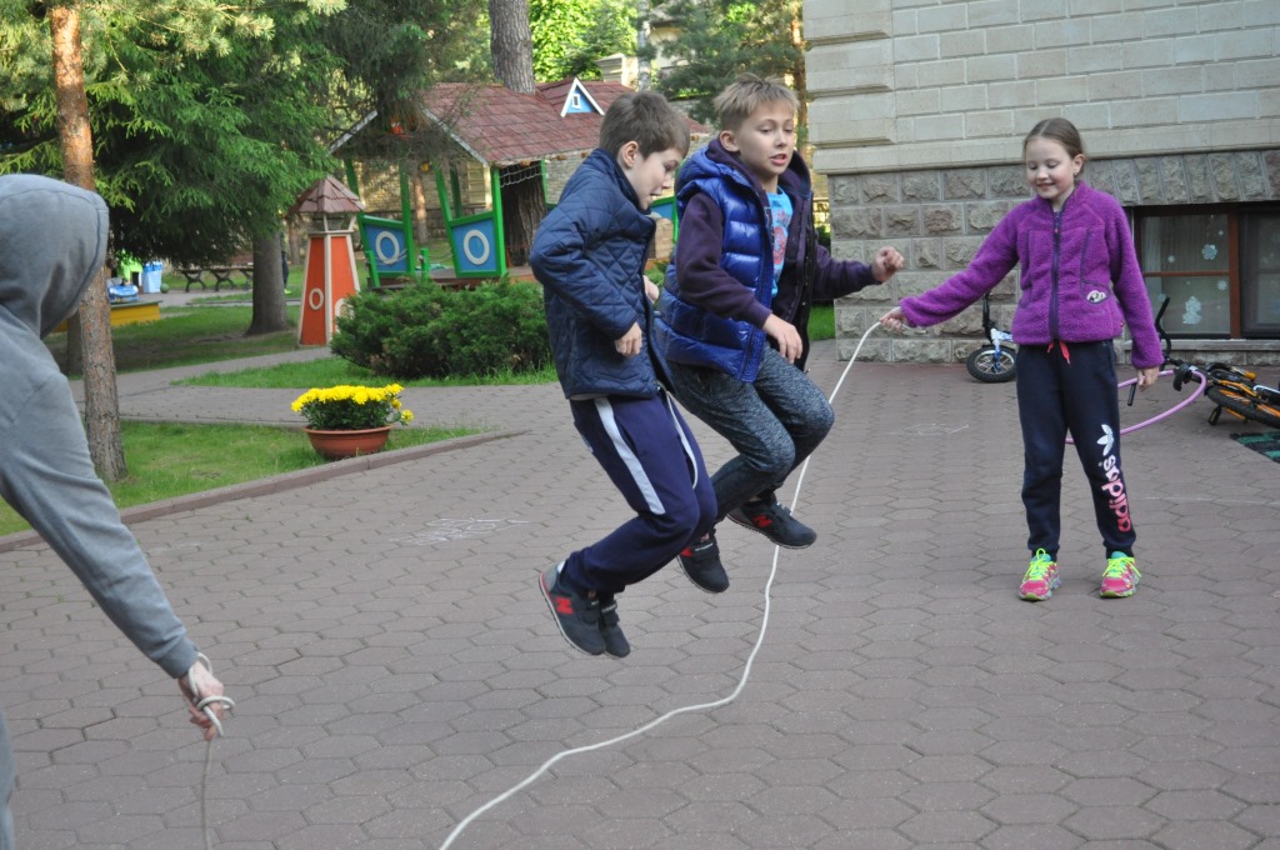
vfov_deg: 25.0
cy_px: 425
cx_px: 640
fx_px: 1918
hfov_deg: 36.9
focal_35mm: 54
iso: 1400
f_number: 5
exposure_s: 1/500
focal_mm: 36
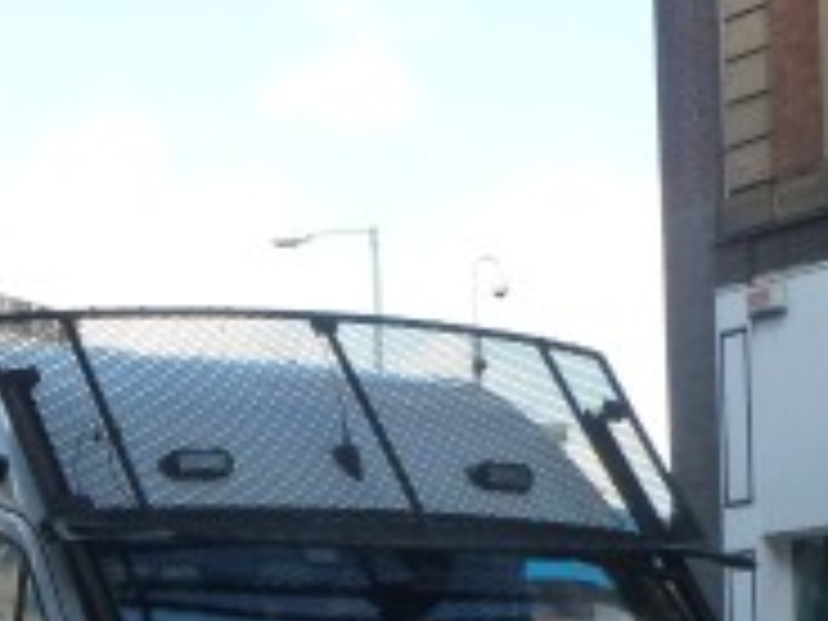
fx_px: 3660
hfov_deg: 12.5
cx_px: -220
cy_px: 666
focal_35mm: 153
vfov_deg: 9.6
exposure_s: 1/250
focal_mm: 7.3
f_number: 4
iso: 200
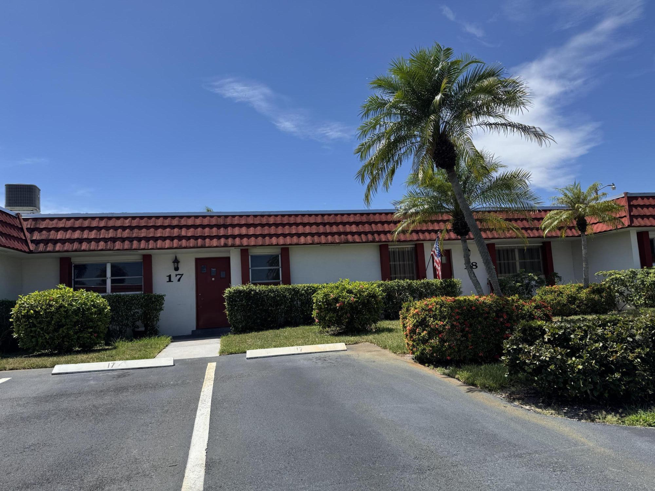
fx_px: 454
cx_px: 328
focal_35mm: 24
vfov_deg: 56.8
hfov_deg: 71.6
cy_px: 246
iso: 80
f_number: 1.78
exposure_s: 1/4608
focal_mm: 6.76
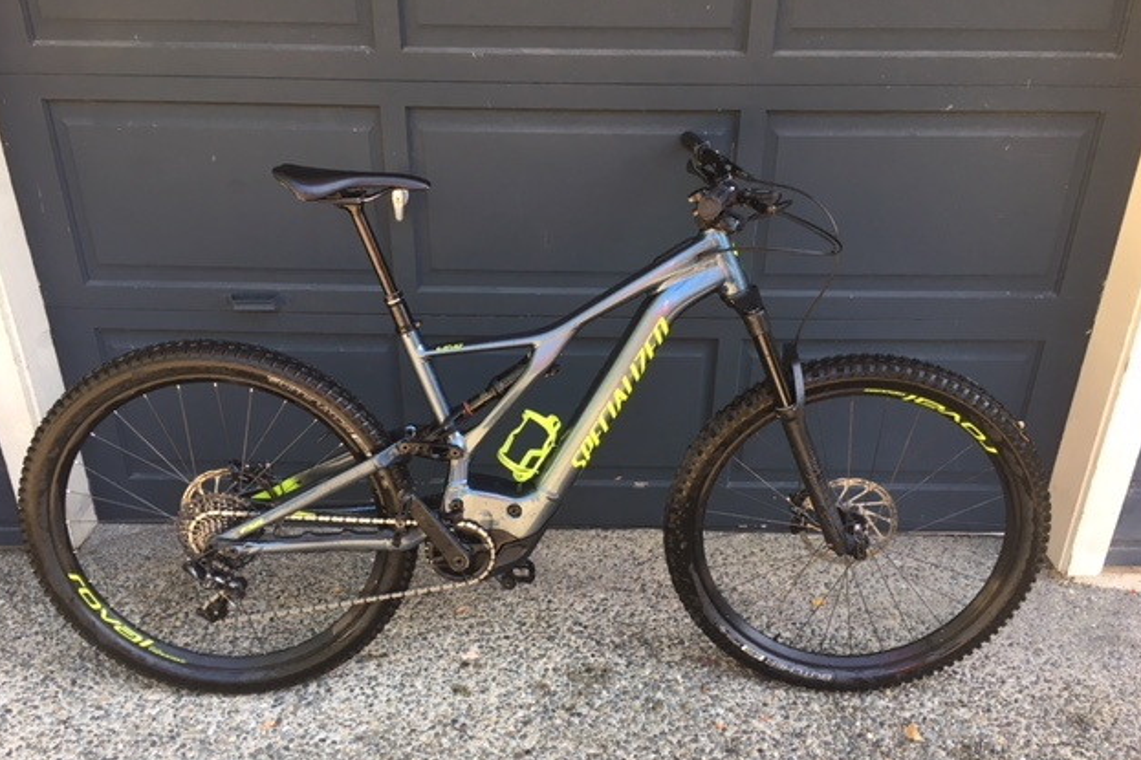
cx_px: 570
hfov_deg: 60.3
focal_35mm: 31
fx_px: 982
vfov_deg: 42.2
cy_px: 429
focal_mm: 4.15
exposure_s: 1/40
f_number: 2.2
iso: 25
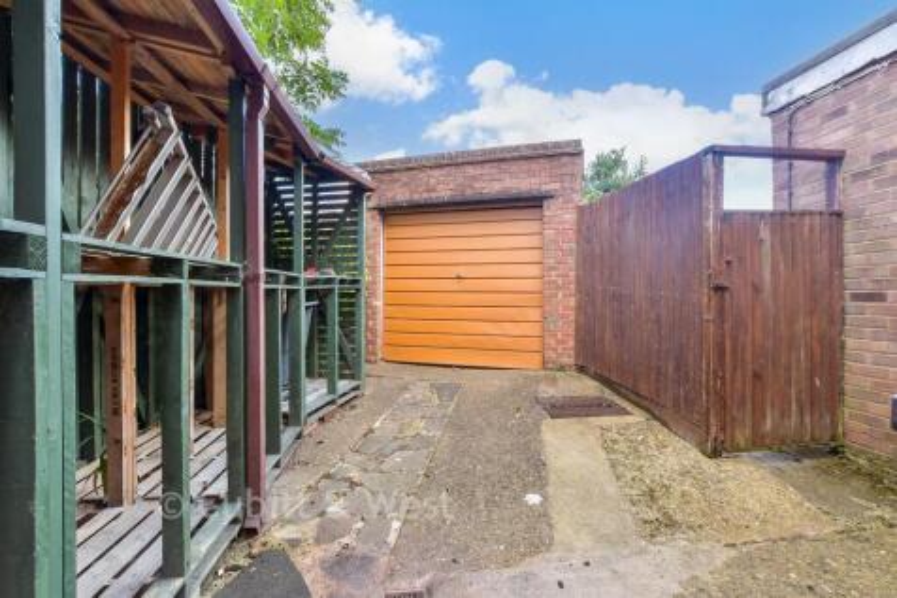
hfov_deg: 100.4
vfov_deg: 77.3
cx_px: 448
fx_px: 374
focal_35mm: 15
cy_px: 299
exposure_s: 1/20
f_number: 8
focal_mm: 10
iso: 160
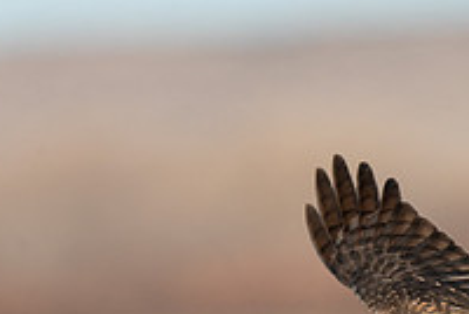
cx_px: 251
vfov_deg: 0.6
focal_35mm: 2433
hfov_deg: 0.8
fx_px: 31743
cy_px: 435
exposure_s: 1/2000
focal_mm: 840
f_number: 9
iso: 1000
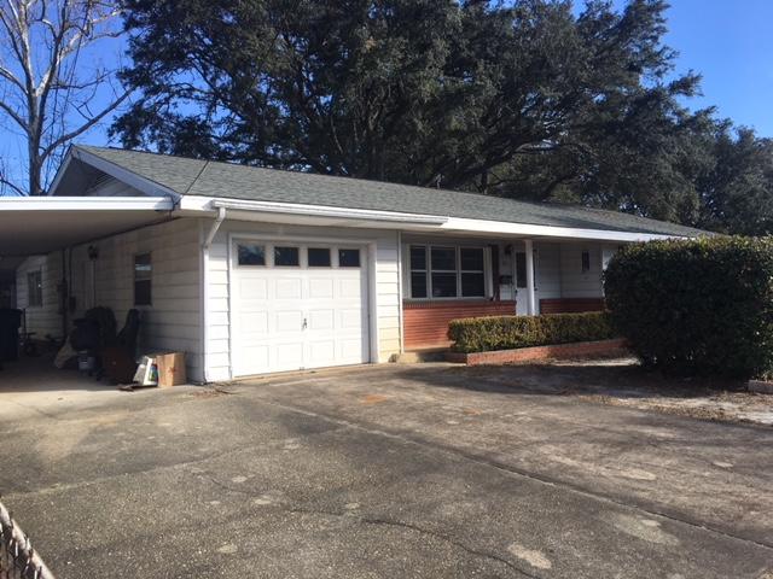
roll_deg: +1.3
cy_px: 290
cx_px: 386
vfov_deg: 48.2
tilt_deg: +3.0
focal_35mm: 29
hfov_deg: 61.7
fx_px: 648
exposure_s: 1/1350
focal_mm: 4.15
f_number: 2.2
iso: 25
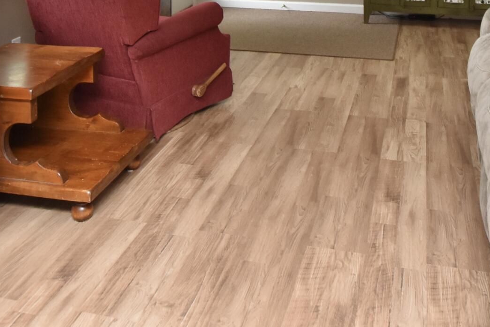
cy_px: -125
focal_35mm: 43
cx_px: 253
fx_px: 585
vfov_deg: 25.6
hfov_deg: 45.4
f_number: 5
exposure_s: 1/60
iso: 400
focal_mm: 10
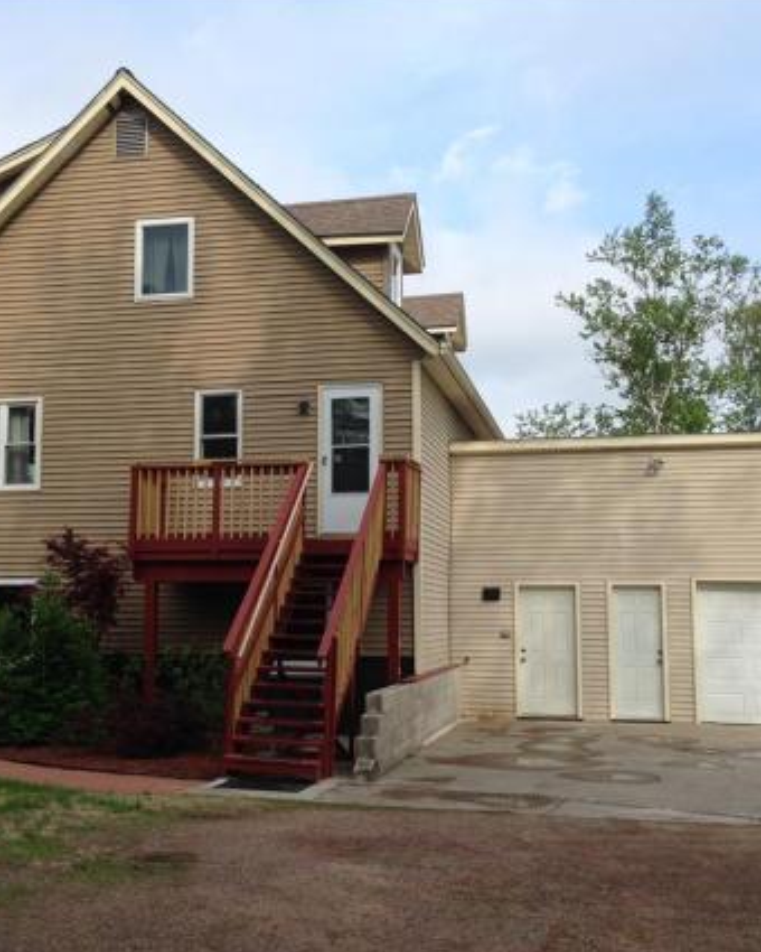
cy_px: 475
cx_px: 336
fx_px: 1239
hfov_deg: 34.1
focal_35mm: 44
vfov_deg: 42.0
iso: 50
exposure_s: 1/1022
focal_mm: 4.12
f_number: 2.4
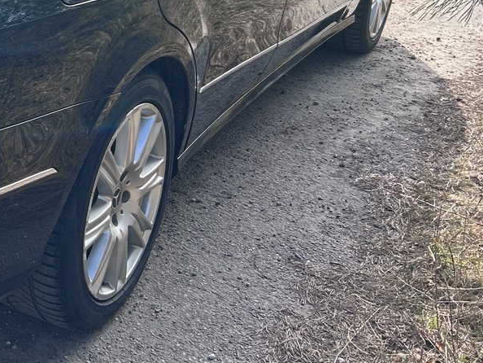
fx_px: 977
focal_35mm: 70
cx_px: -161
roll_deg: -1.3
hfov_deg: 24.0
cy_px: 23
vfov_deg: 20.5
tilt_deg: -17.6
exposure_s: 1/643
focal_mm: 5.7
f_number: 1.5
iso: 50
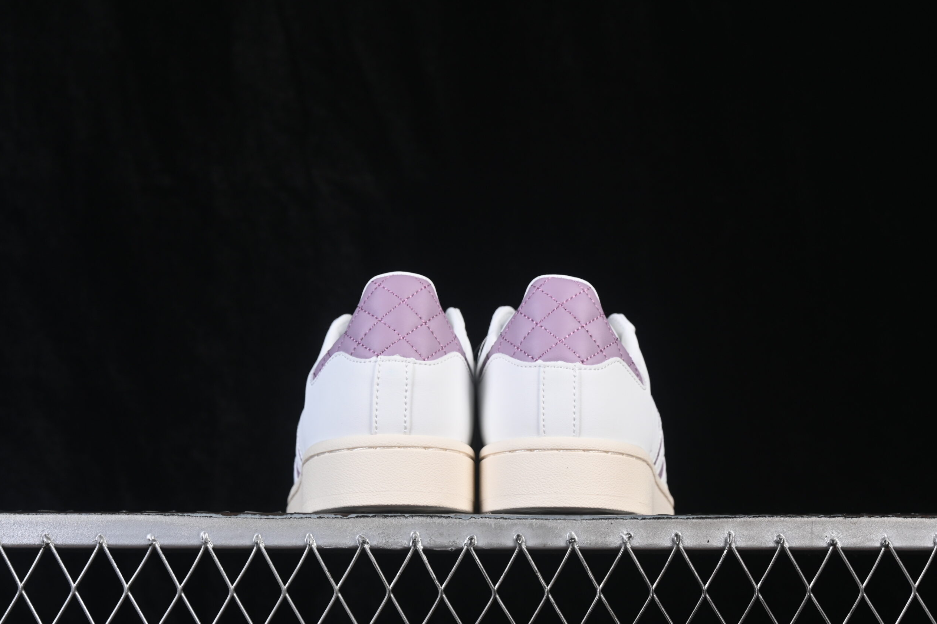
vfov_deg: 17.9
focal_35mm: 76
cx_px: 474
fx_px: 1978
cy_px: 315
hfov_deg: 26.7
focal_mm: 50
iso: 160
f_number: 8
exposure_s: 1/80
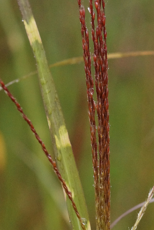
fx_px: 2065
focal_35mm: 322
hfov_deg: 4.3
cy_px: 156
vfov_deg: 6.4
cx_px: 111
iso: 2000
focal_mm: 100
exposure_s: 1/160
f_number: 6.3
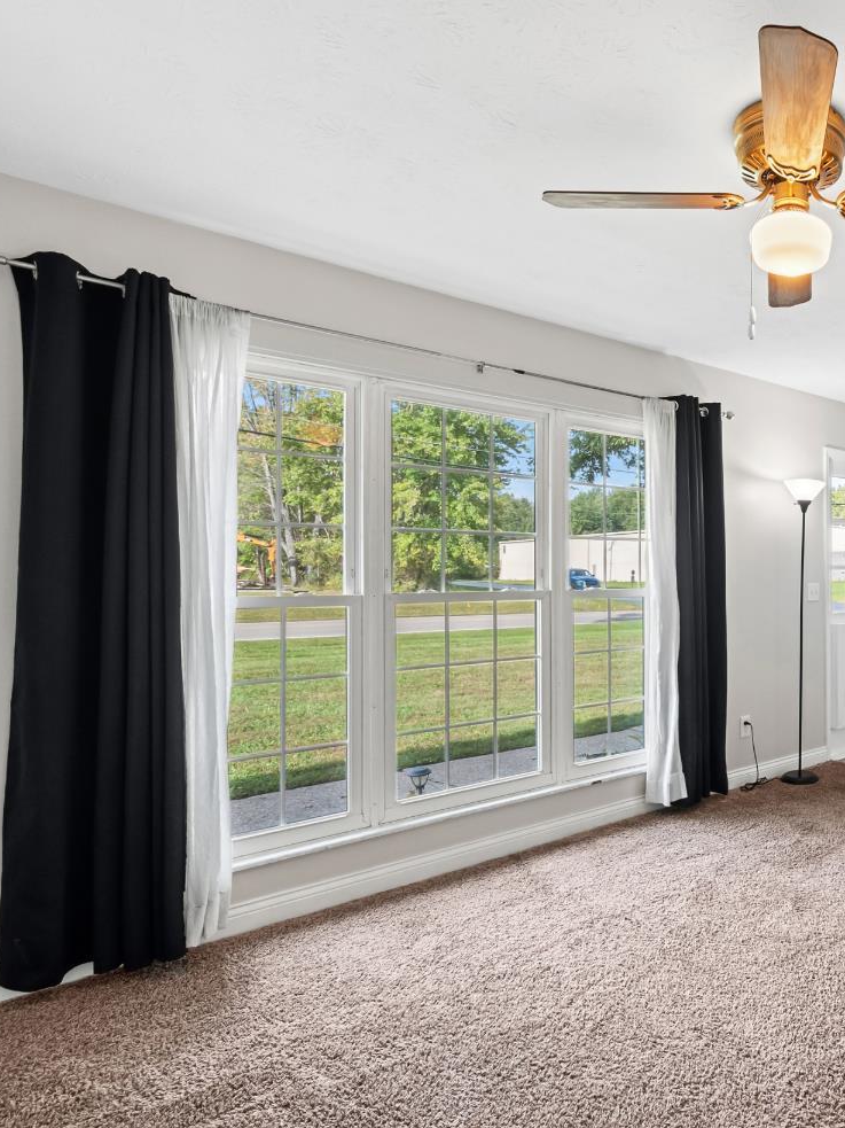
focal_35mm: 22
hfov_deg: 51.4
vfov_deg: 76.4
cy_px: 565
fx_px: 716
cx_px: 807
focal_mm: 10
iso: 400
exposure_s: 1/5
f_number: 7.1
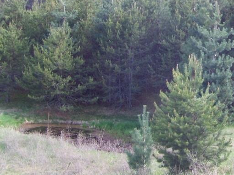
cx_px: 212
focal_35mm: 90
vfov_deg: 16.1
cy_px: -5
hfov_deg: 21.3
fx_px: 608
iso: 64
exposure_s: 1/125
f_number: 2.8
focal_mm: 5.85
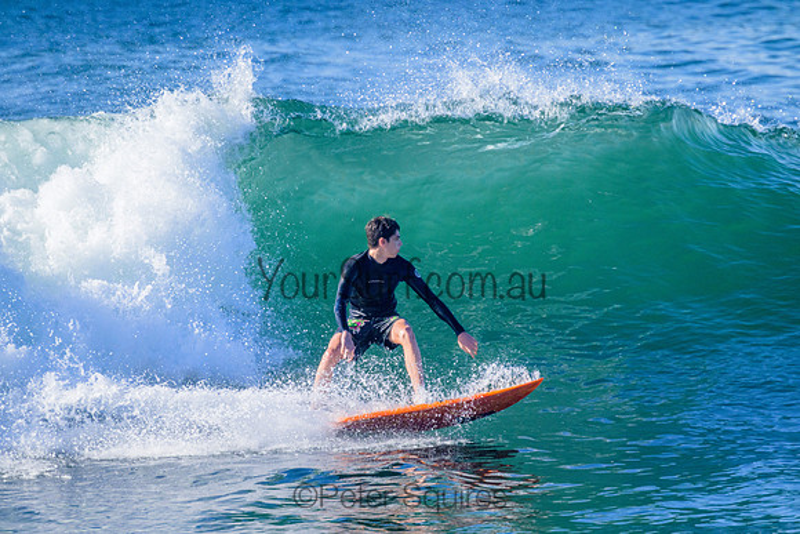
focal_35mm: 800
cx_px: 400
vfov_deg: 1.7
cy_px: 267
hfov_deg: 2.6
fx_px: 17781
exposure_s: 1/2000
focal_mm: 800
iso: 1600
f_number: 11
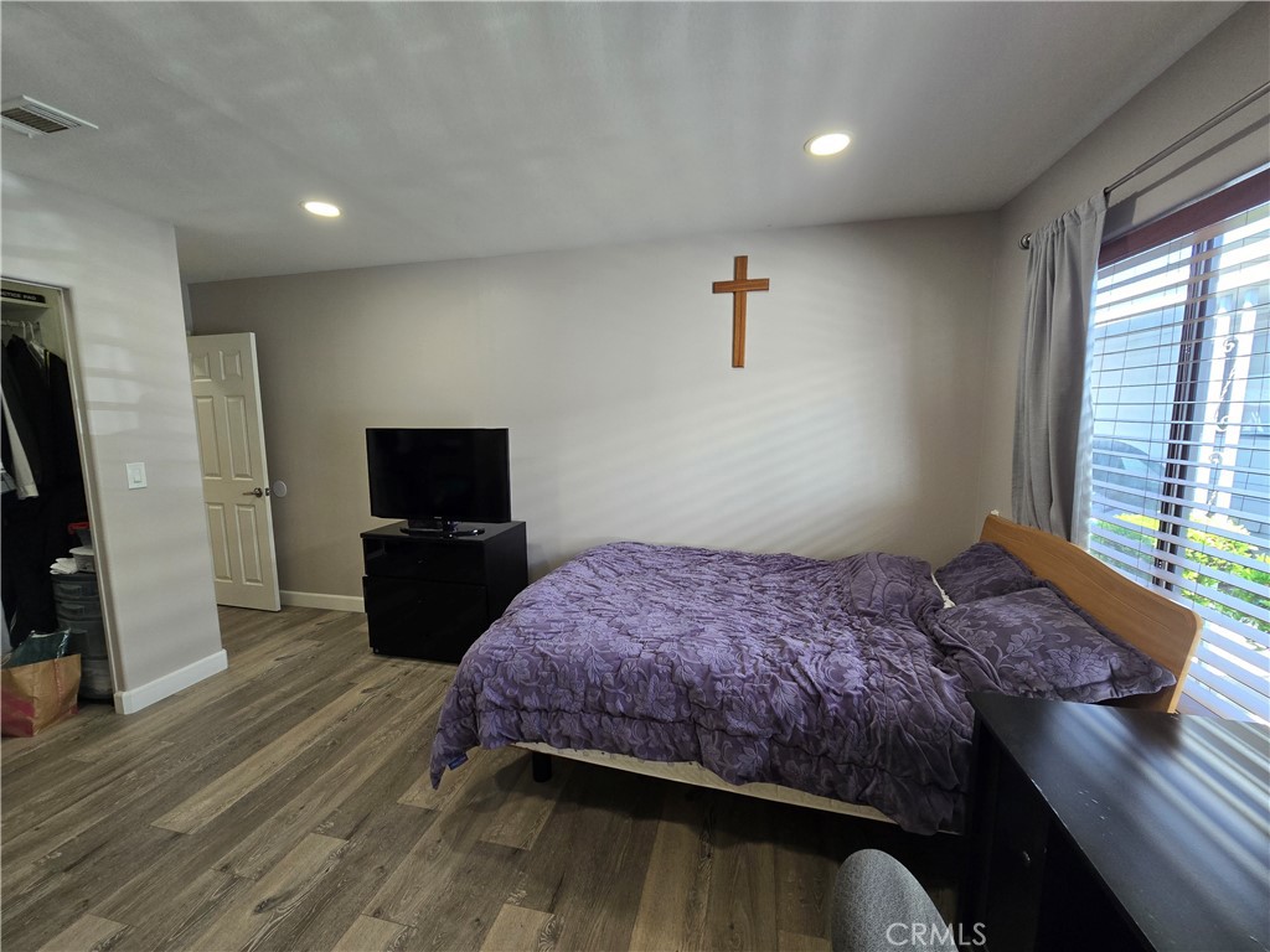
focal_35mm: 13
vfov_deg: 89.9
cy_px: 476
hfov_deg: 106.2
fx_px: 477
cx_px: 635
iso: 100
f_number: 2.2
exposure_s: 1/60
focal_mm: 2.2
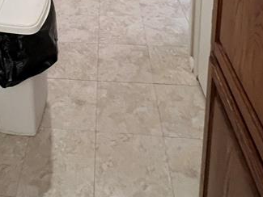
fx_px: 312
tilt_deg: -15.0
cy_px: -100
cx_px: 62
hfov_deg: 44.1
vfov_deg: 25.9
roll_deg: +4.7
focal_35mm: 41
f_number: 1.8
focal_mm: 1.57
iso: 320
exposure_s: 1/60
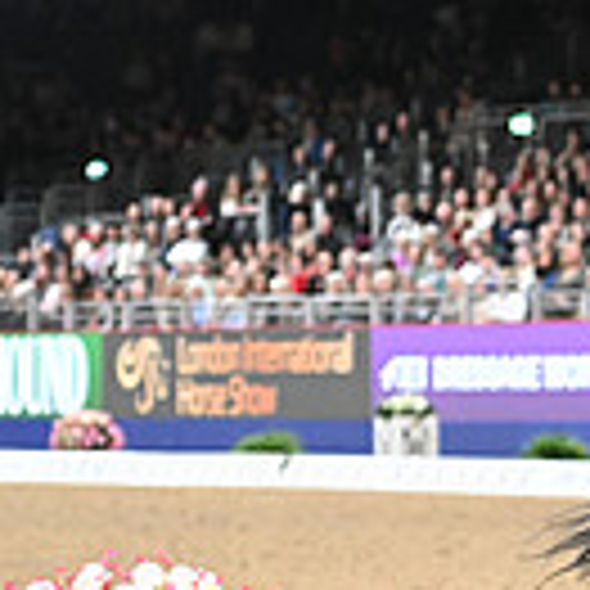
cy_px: 151
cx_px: 1234
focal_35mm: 324
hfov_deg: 5.3
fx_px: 6248
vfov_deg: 5.4
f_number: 3.5
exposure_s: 1/800
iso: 6400
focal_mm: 86
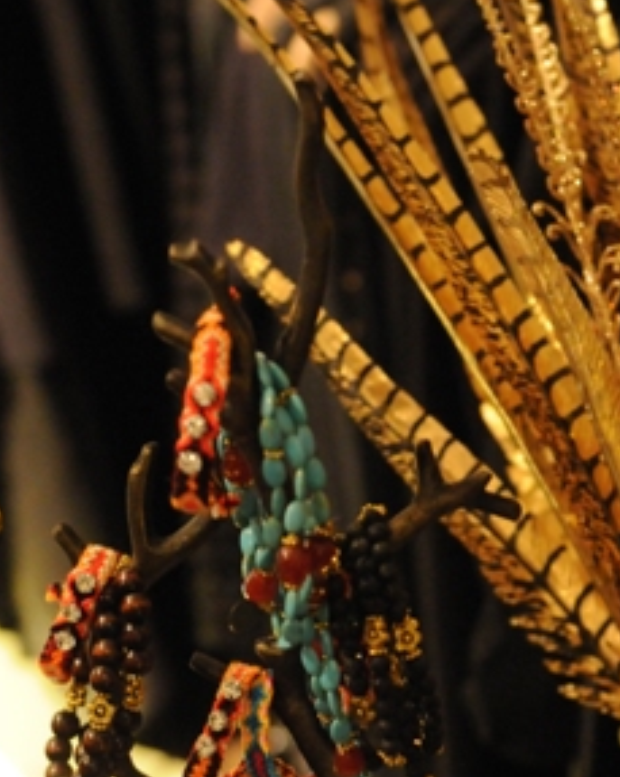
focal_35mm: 113
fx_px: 2596
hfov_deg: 13.6
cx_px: 416
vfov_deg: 16.7
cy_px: 731
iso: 2500
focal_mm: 36
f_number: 2.8
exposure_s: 1/125
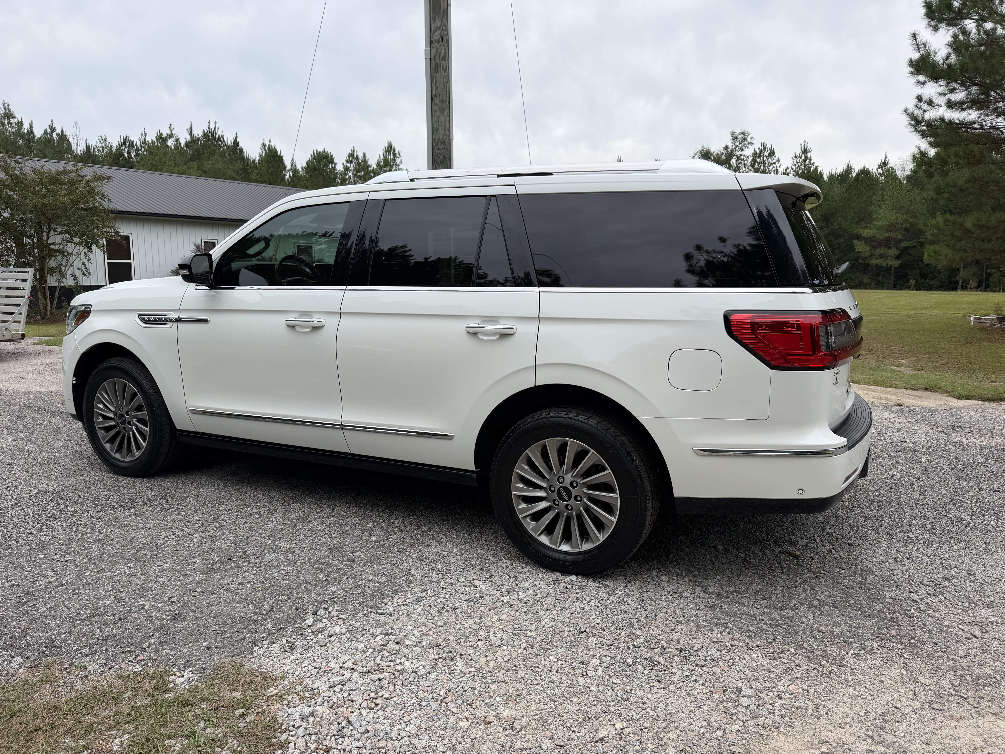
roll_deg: +0.5
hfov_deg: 71.6
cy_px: 377
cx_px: 502
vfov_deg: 56.8
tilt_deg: -9.7
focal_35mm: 24
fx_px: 697
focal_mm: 6.76
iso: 80
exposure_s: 1/2053
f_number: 1.78
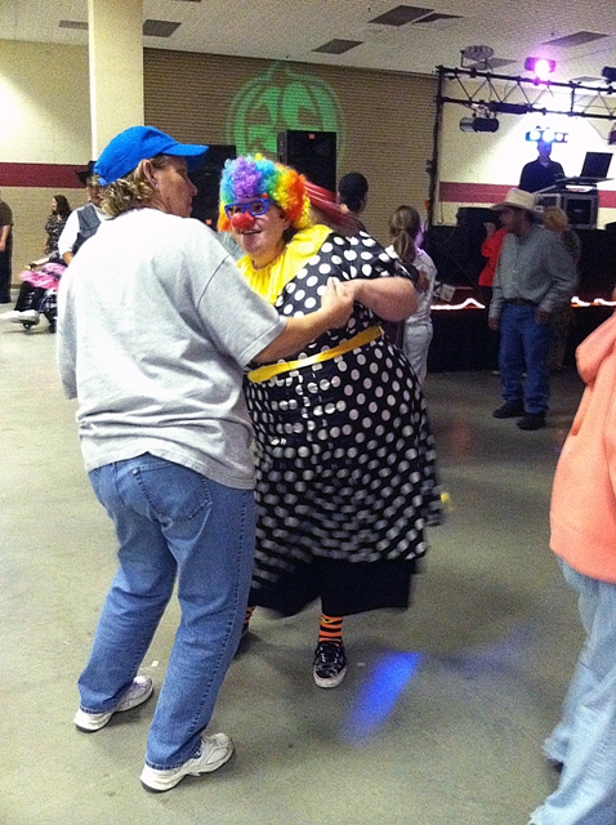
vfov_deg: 52.7
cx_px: 308
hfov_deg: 40.6
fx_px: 833
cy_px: 412
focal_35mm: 35
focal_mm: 3.85
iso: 1000
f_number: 2.8
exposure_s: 1/15
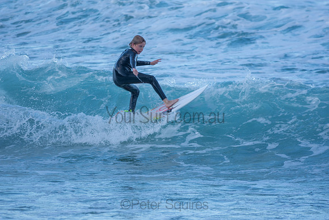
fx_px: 6855
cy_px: 110
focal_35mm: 750
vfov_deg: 1.8
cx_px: 164
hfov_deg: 2.7
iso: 160
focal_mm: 500
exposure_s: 1/400
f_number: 5.6
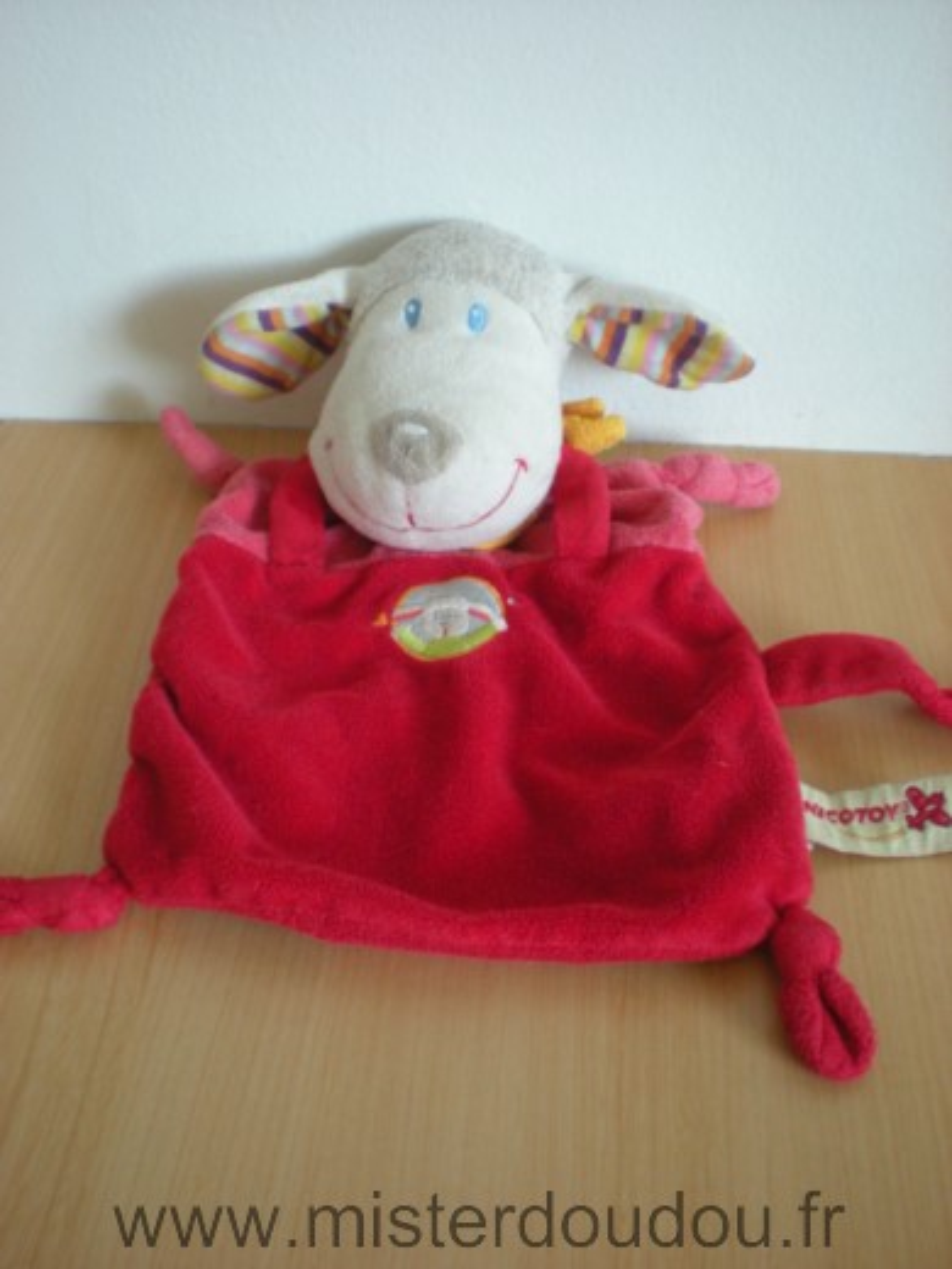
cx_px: 476
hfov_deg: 37.7
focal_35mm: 38
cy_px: 634
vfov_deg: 49.0
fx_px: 1393
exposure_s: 1/14
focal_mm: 6.3
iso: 200
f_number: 3.1
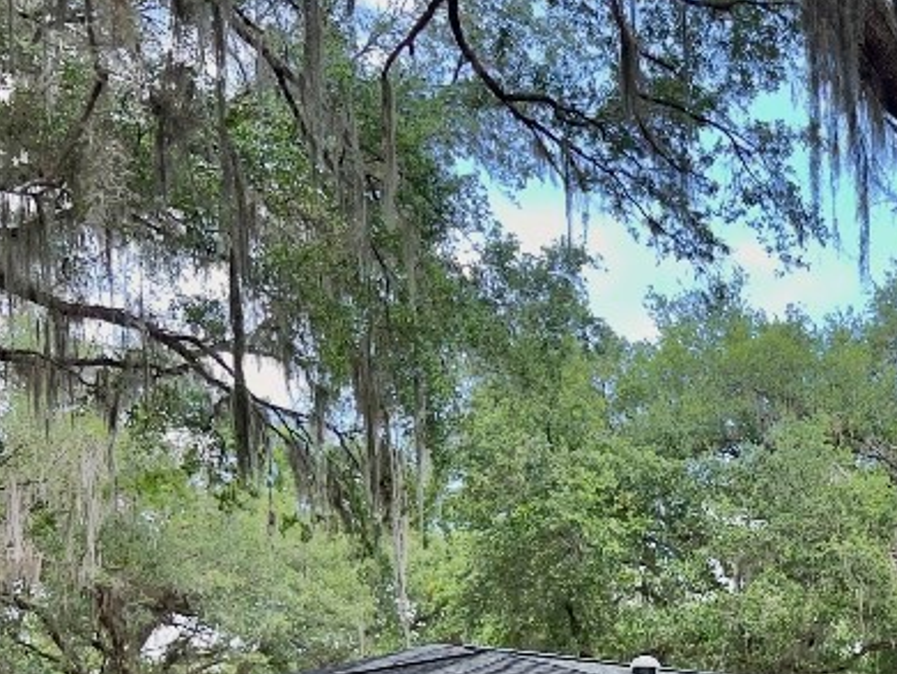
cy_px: 858
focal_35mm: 80
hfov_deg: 22.3
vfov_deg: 17.4
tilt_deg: +1.7
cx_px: 1116
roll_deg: +0.1
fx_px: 2074
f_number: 1.5
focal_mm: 5.7
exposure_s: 1/239
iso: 40
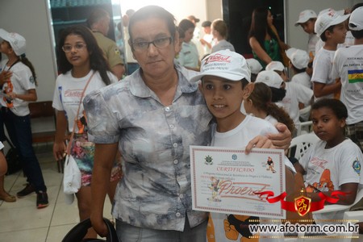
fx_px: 469
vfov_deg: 28.9
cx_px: 182
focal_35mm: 46
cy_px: 121
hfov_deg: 42.3
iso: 1600
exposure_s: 1/125
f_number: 4
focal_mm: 31
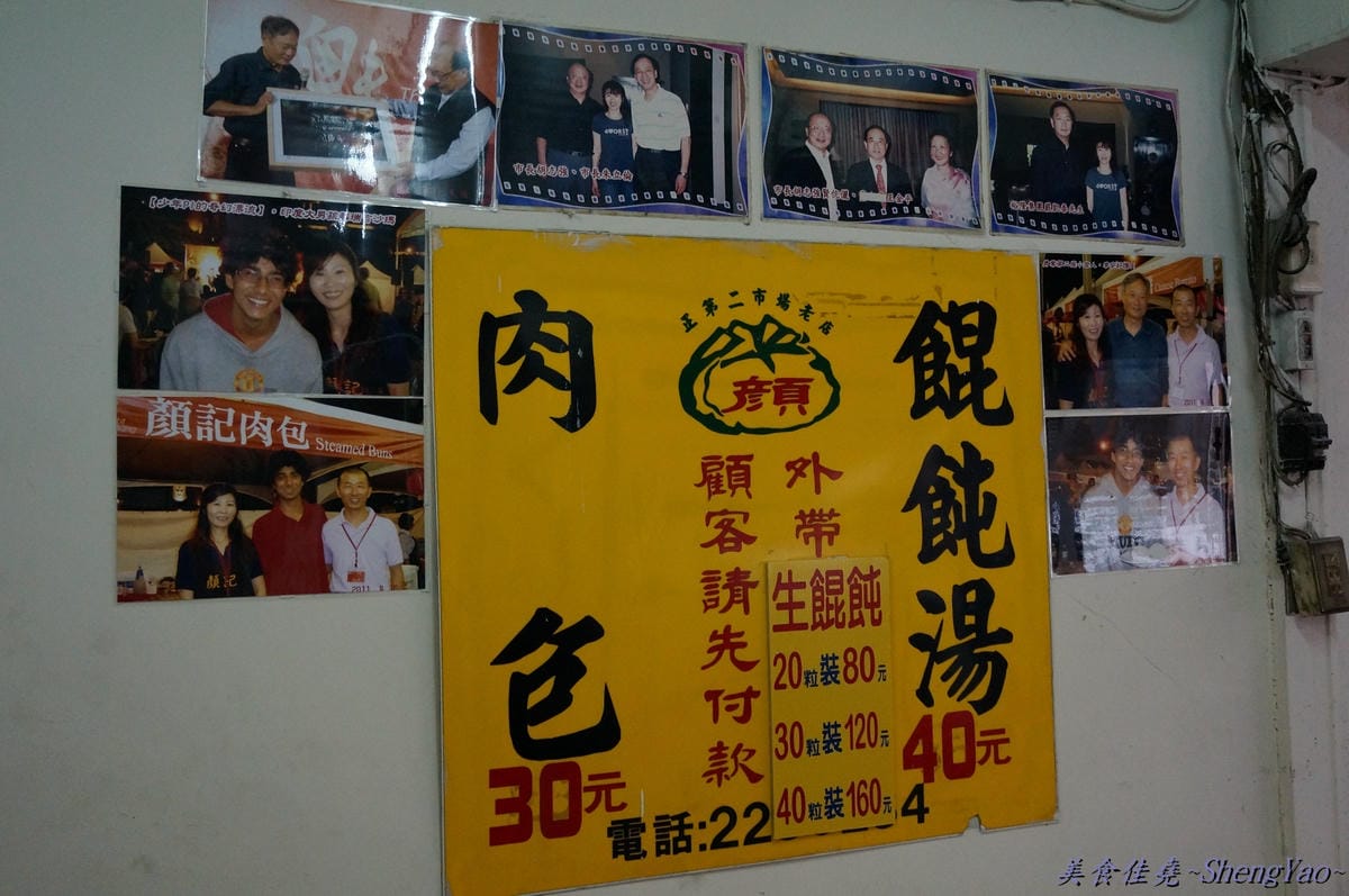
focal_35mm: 36
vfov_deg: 36.8
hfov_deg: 53.2
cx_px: 674
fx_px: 1347
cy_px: 448
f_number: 4.5
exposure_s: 1/160
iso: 2000
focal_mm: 24
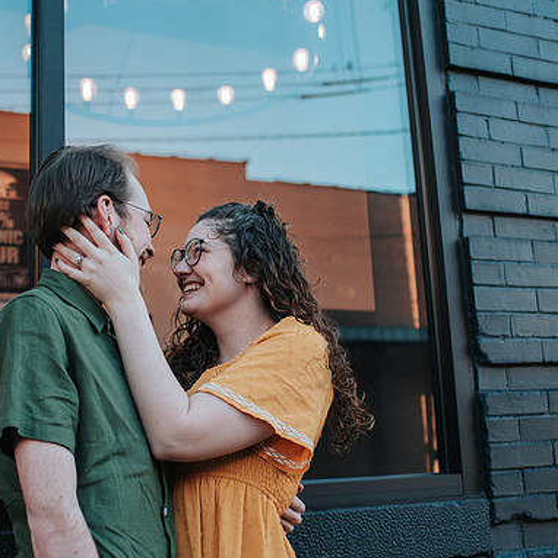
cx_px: 203
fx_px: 930
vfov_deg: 33.4
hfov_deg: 33.2
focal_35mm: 51
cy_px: 274
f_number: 3.2
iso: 800
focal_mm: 35
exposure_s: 1/1250
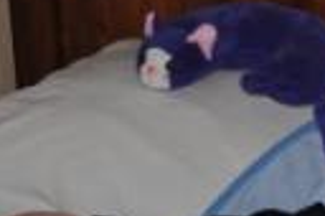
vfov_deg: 8.7
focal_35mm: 157
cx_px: 401
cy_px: 178
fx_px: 1416
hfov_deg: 12.7
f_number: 4.2
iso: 800
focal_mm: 30
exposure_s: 1/60
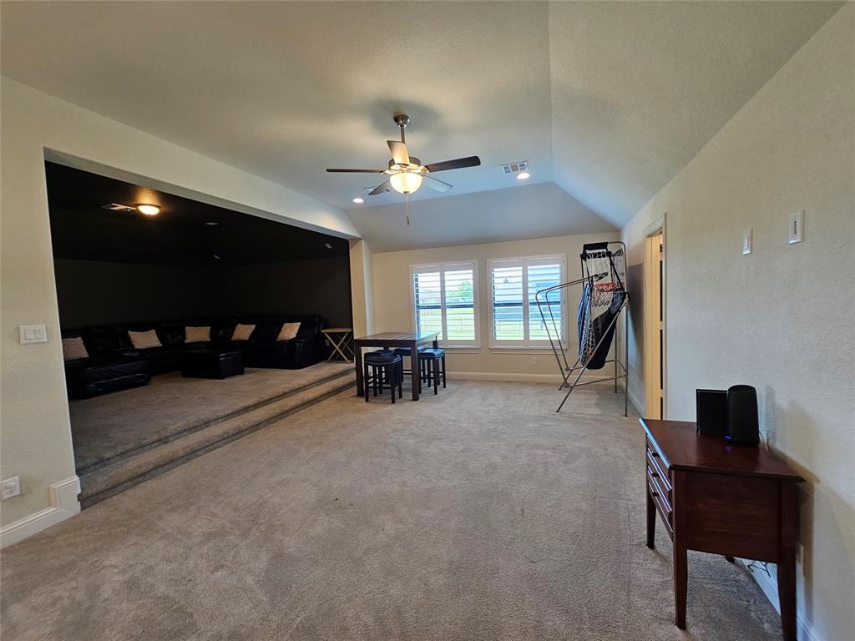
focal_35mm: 13
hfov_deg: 106.2
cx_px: 428
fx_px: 321
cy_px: 320
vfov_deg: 89.9
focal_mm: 2.2
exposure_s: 1/60
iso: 125
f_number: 2.2
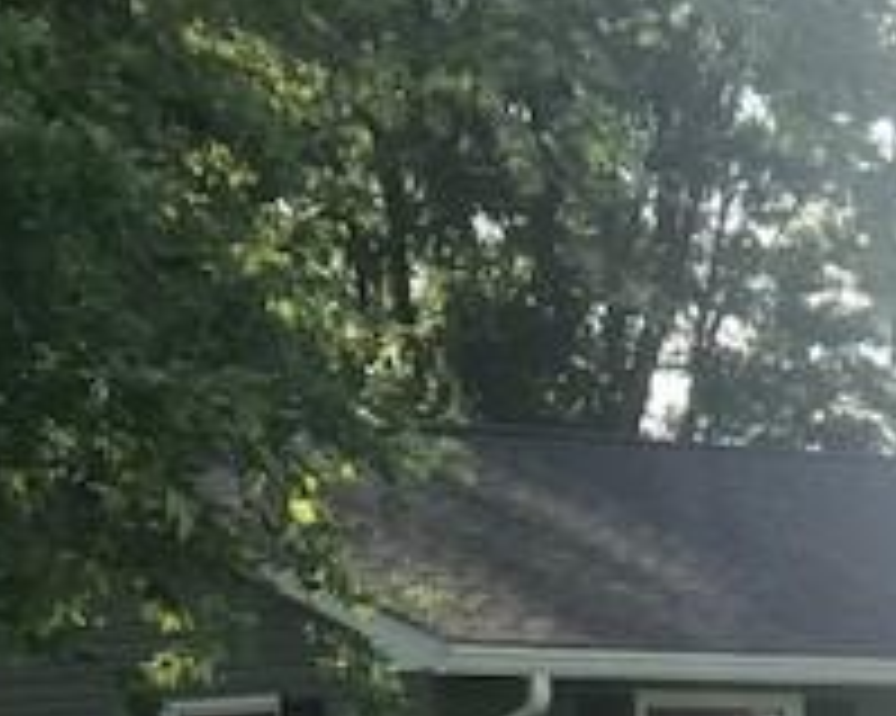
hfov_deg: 10.6
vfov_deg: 8.5
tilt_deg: -2.3
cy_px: 1027
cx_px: 1094
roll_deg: +0.7
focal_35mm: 179
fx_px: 4744
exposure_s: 1/200
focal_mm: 6.6
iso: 25
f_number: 2.8
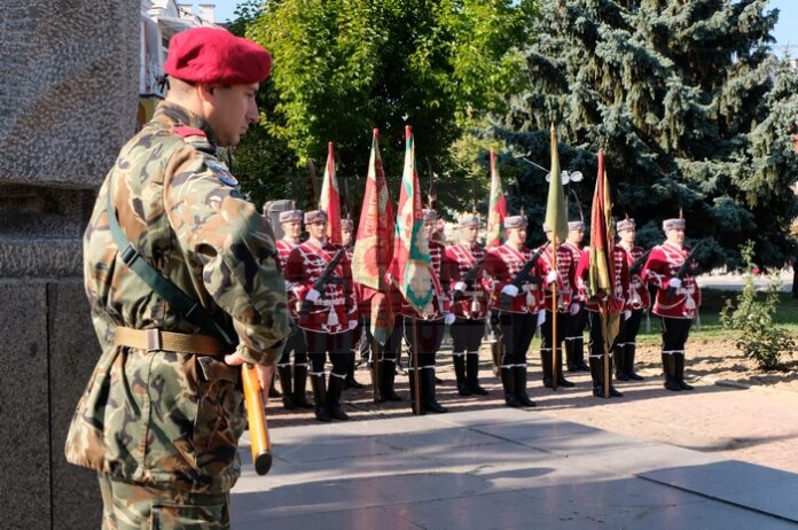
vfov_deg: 30.4
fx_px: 974
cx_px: 399
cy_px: 265
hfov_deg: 44.6
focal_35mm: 44
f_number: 9
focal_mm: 29.5
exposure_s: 1/150
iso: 400
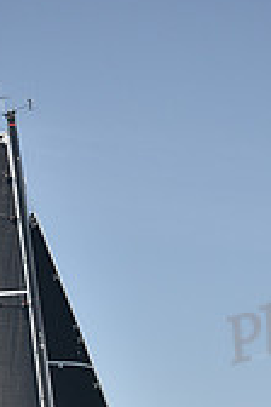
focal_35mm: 294
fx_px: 3319
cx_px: 103
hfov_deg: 4.7
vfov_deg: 6.9
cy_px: 686
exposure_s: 1/800
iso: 250
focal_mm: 85
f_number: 3.5
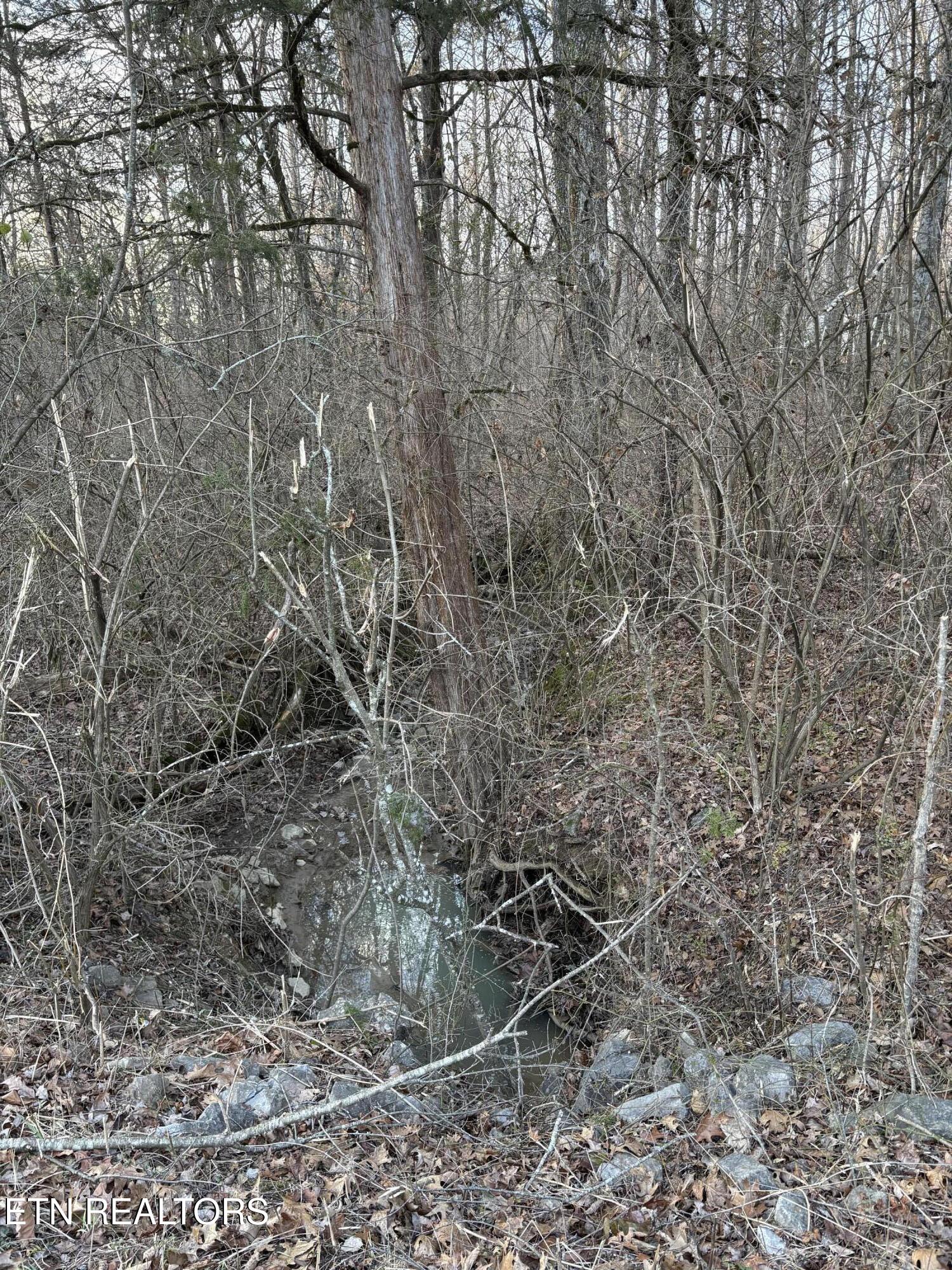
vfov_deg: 67.3
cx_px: 476
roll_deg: +1.2
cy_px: 635
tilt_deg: -13.2
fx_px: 953
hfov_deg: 53.1
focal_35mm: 26
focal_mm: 5.96
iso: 125
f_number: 1.6
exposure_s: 1/115
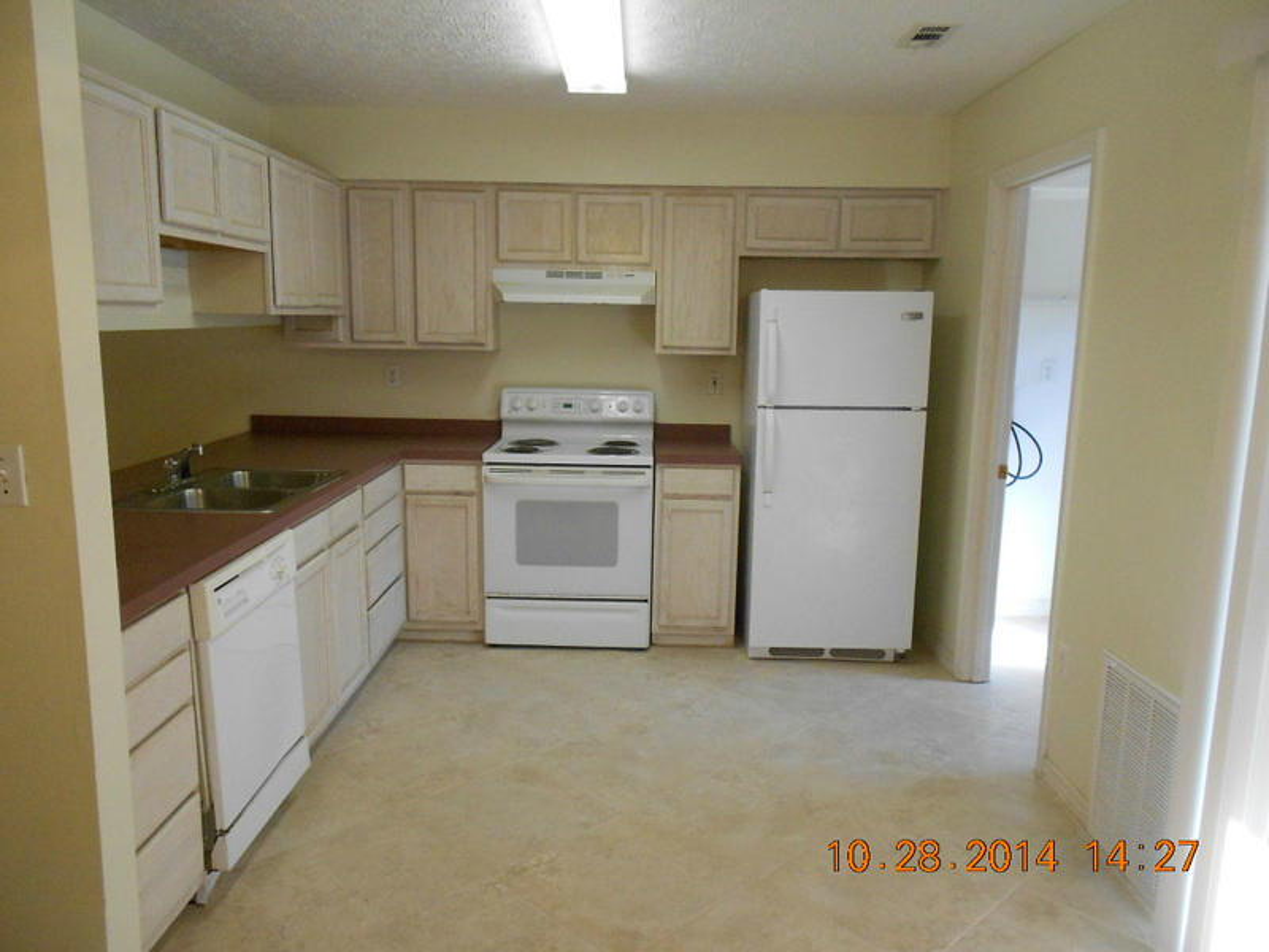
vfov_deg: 53.1
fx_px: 953
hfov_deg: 67.3
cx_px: 634
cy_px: 476
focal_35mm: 26
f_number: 3.2
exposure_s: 1/125
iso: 400
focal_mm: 4.6
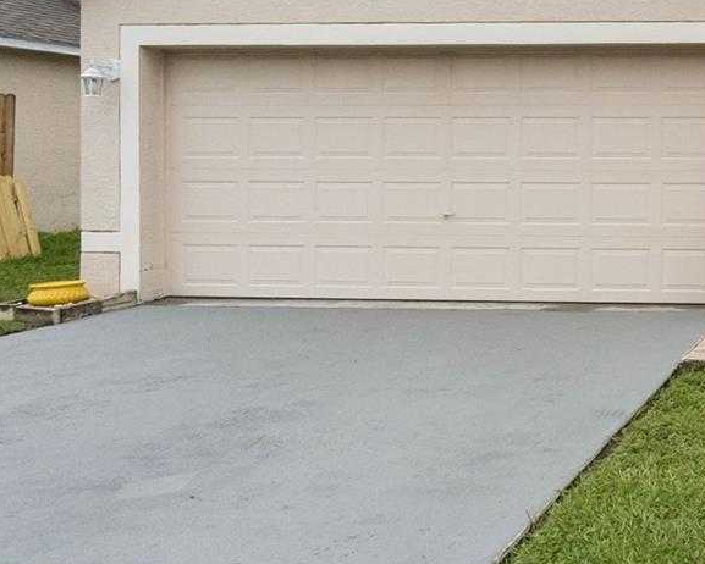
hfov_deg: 35.9
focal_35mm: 39
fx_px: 814
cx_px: 857
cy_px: 132
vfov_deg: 37.2
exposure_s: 1/3000
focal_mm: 10
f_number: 11
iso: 1600
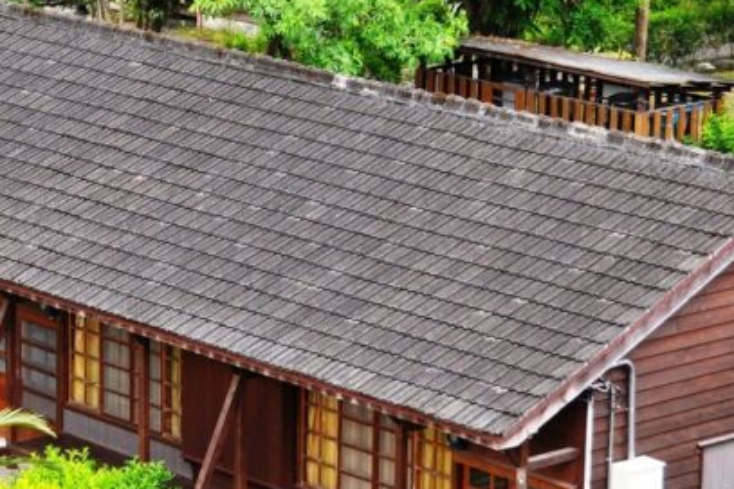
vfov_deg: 9.1
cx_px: 231
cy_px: 358
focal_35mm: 151
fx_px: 3077
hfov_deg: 13.6
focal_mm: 40
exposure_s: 1/125
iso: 320
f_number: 5.6
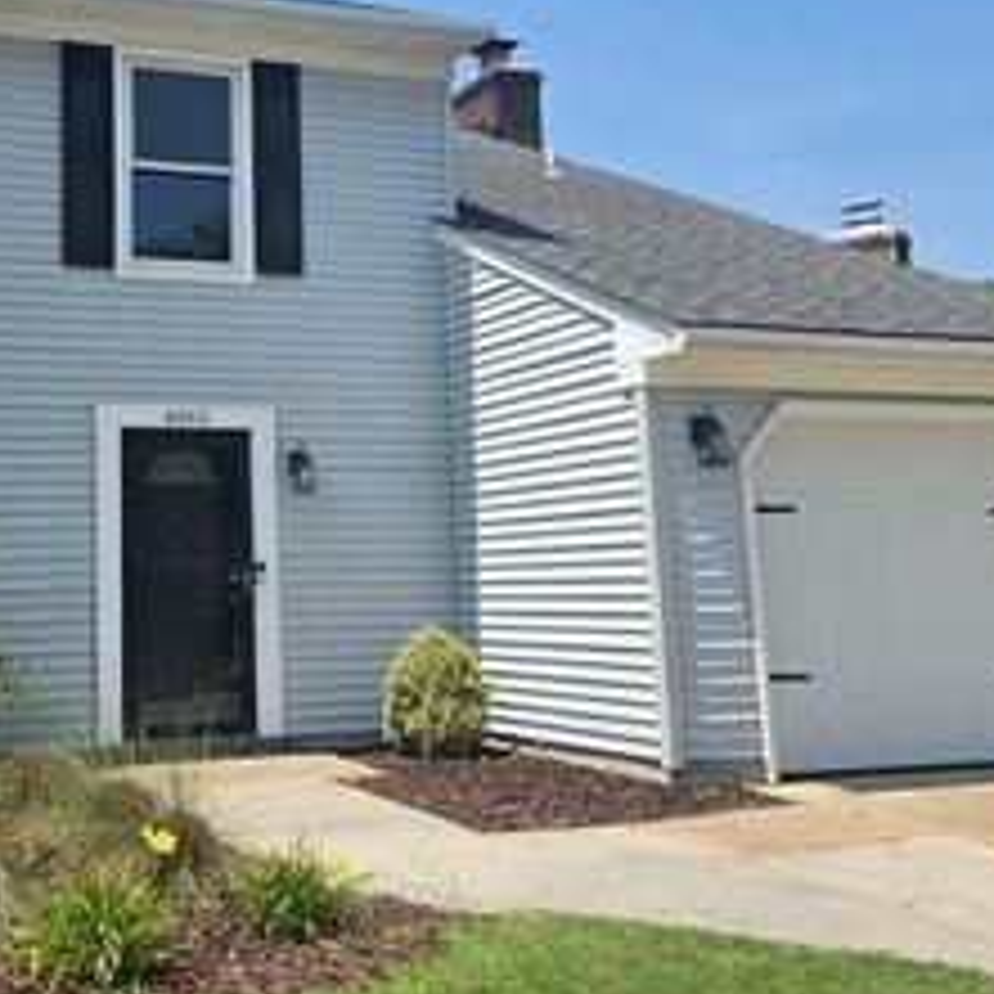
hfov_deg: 35.9
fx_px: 1494
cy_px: 349
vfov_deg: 36.5
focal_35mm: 46
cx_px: 238
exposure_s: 1/5778
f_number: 1.7
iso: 80
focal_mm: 6.3
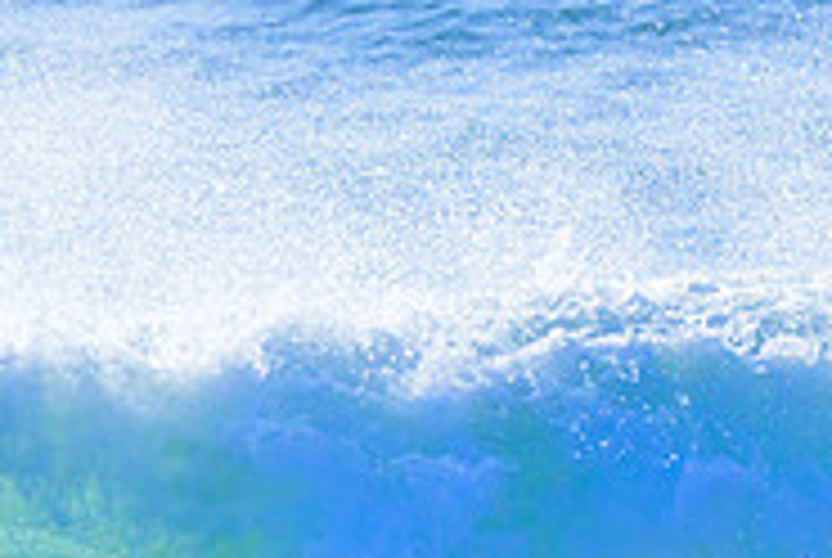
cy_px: 848
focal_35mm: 2503
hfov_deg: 0.8
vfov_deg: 0.6
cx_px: 117
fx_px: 57939
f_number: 6.3
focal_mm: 800
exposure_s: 1/2000
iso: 3600
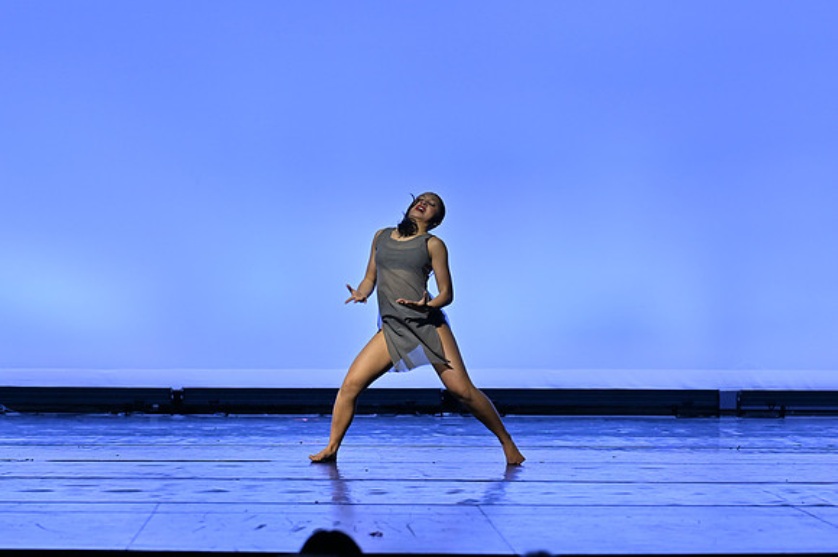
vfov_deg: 10.8
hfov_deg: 16.1
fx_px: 2954
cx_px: 419
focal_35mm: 127
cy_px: 278
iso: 450
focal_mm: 85
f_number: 2.8
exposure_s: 1/500
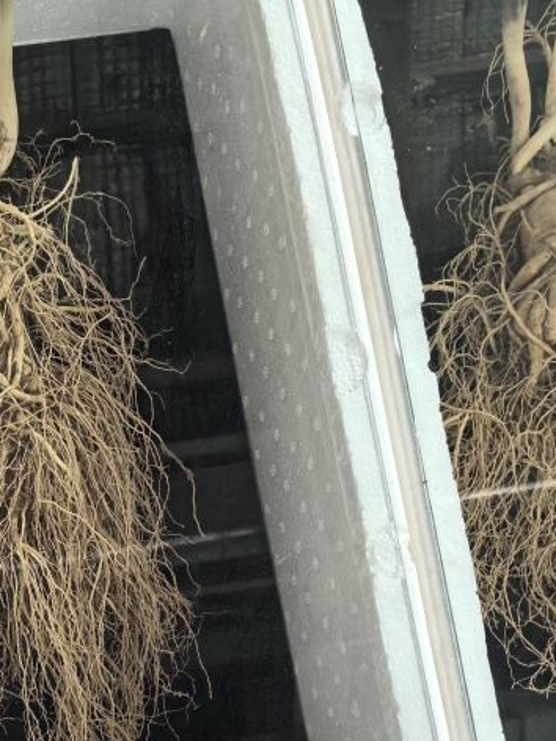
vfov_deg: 29.1
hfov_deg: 22.6
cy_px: 786
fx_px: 1306
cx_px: -68
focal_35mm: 61
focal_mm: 5.75
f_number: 2
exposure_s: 1/100
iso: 320
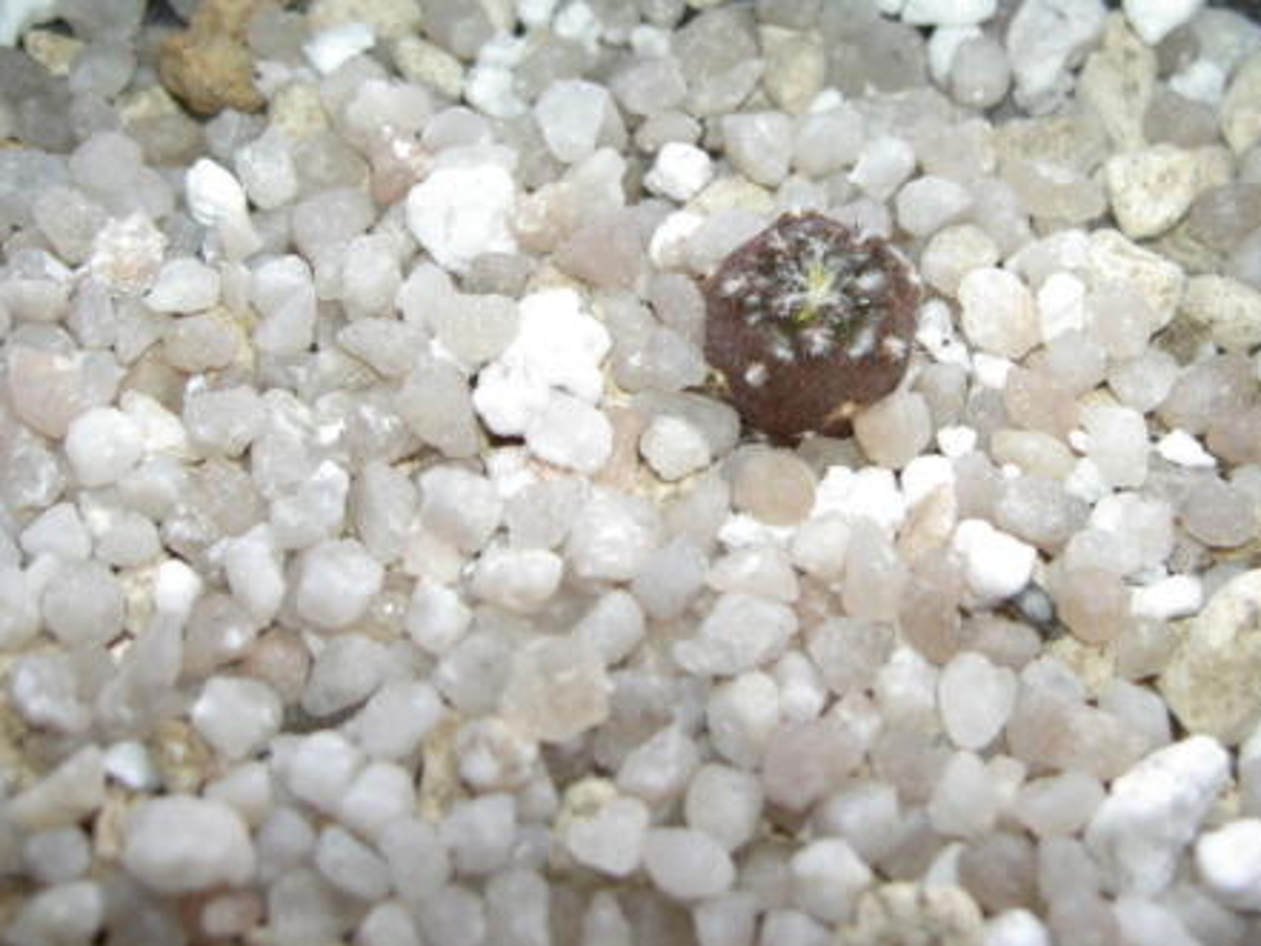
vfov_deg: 24.8
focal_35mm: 59
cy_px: 349
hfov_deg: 32.5
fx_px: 2150
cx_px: 816
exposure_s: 1/125
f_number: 2.8
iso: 50
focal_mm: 8
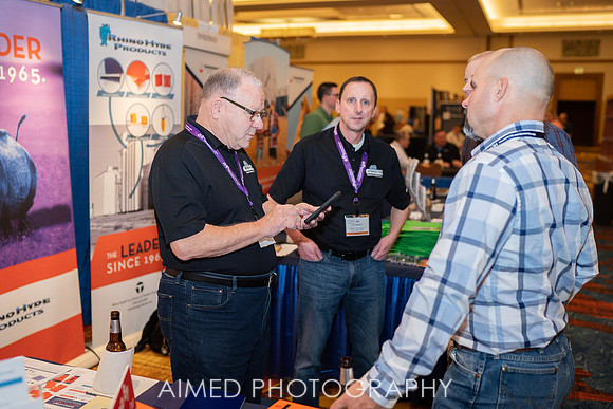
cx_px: 296
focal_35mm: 37
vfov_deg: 36.1
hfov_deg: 52.0
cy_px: 202
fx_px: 628
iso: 100
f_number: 2
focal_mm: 35
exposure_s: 1/125
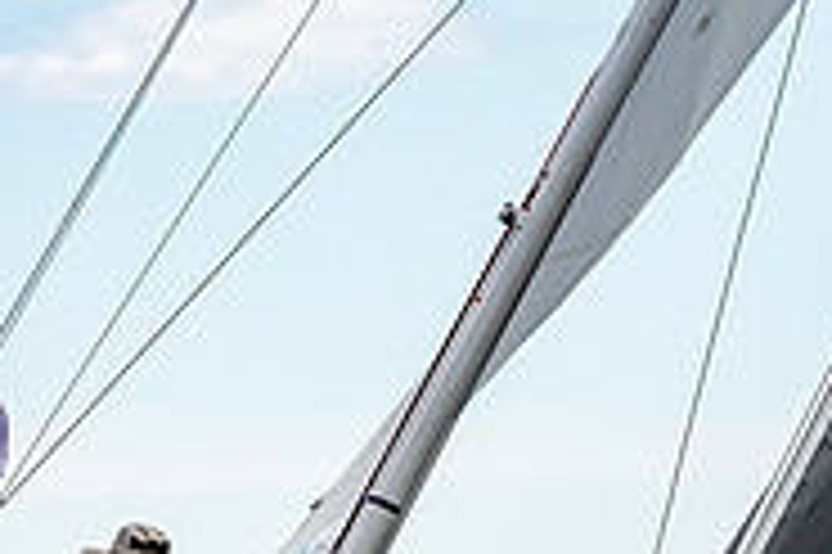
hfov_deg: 3.5
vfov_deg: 2.4
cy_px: 779
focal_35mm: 582
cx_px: 72
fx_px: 13438
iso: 320
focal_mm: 175
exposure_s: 1/1250
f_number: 5.6
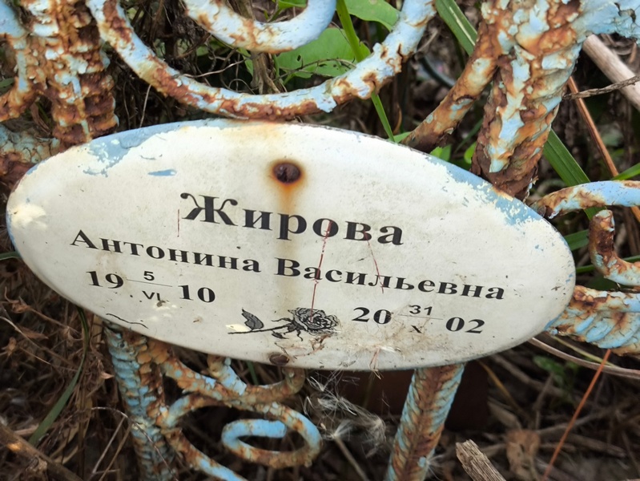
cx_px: 320
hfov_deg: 38.2
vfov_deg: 29.1
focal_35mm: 50
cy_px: 240
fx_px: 925
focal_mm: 4.71
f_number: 1.7
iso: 64
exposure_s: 1/60
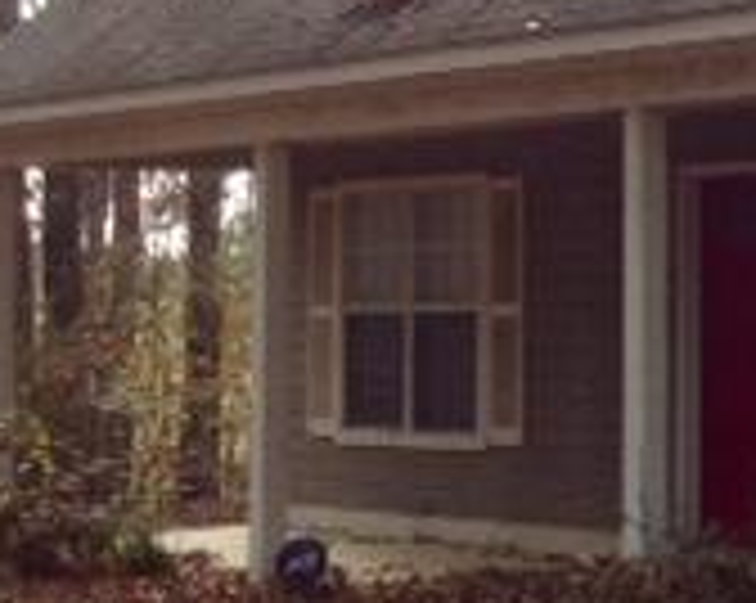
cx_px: 1278
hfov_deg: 13.6
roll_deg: -1.0
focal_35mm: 130
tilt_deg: +4.1
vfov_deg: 11.8
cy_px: 45
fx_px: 2905
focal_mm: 4.28
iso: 50
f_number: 2.4
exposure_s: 1/260
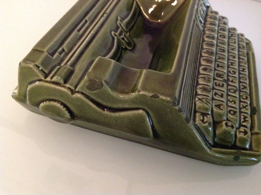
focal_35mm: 35
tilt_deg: -45.9
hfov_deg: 52.7
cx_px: 130
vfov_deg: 40.6
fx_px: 264
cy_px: 98
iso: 800
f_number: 2.4
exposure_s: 1/17
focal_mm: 4.28
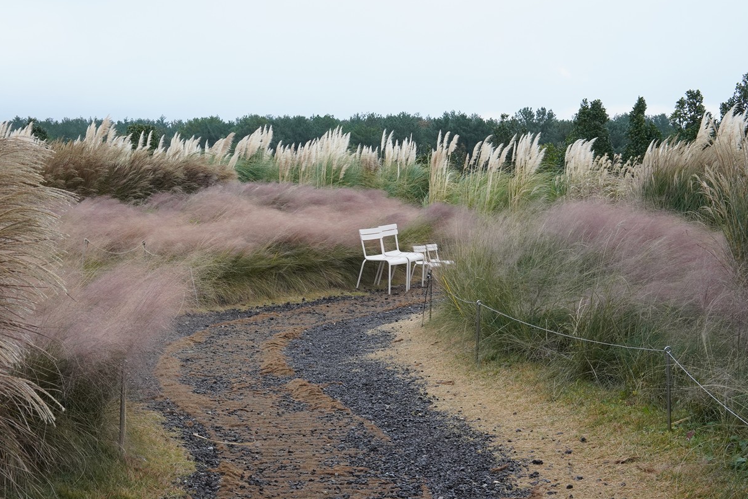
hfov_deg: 34.4
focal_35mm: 58
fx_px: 1205
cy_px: 326
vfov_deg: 23.3
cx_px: 301
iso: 1250
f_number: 10
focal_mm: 35
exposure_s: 1/100
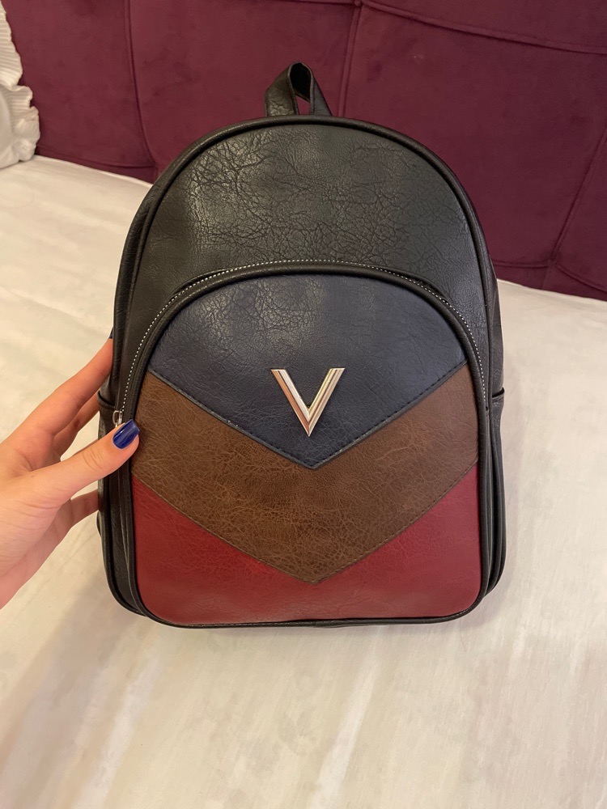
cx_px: 304
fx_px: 608
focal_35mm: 26
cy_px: 404
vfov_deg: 67.3
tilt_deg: -46.0
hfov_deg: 53.1
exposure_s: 1/40
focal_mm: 4.2
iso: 500
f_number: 1.6
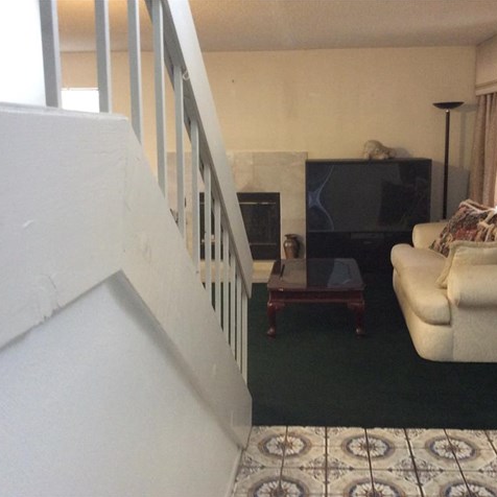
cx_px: 292
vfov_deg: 43.9
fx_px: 617
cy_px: 248
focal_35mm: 38
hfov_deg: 43.7
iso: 200
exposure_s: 1/24
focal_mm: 3.3
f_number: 2.4
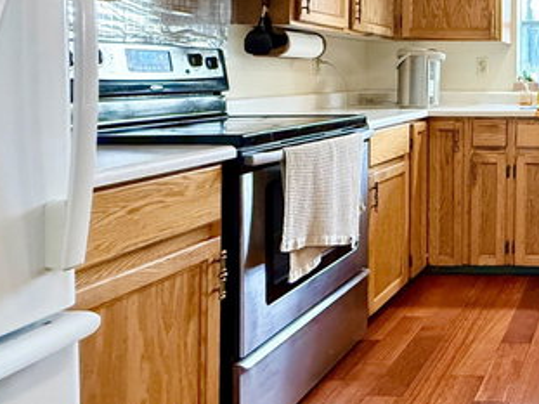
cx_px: 641
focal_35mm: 36
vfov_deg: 38.1
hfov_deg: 38.5
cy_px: 76
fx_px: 560
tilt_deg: +0.5
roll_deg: -0.5
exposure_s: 1/60
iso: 640
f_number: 2.2
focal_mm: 2.22
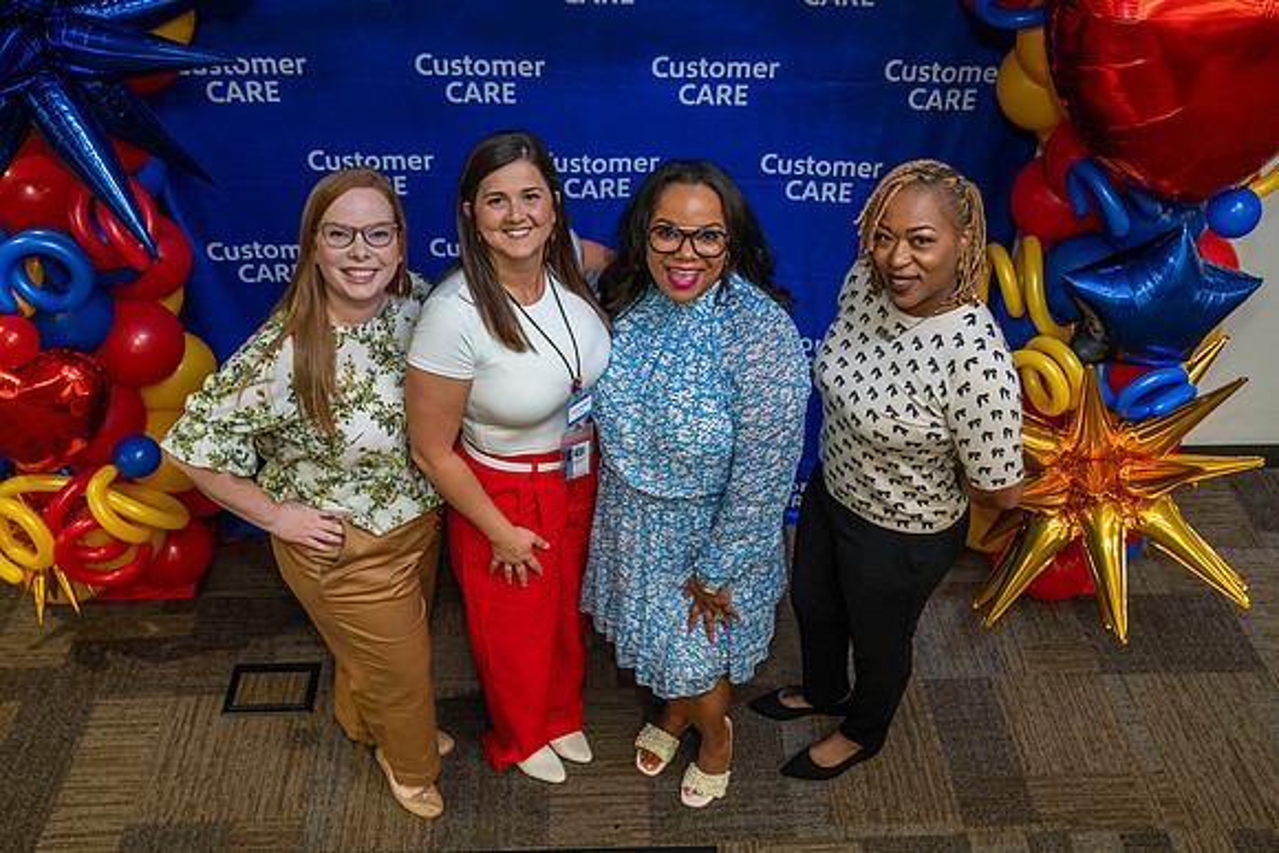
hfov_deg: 53.5
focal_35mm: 36
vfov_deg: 37.2
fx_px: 1269
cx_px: 659
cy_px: 440
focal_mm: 34
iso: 1600
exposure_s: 1/160
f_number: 4
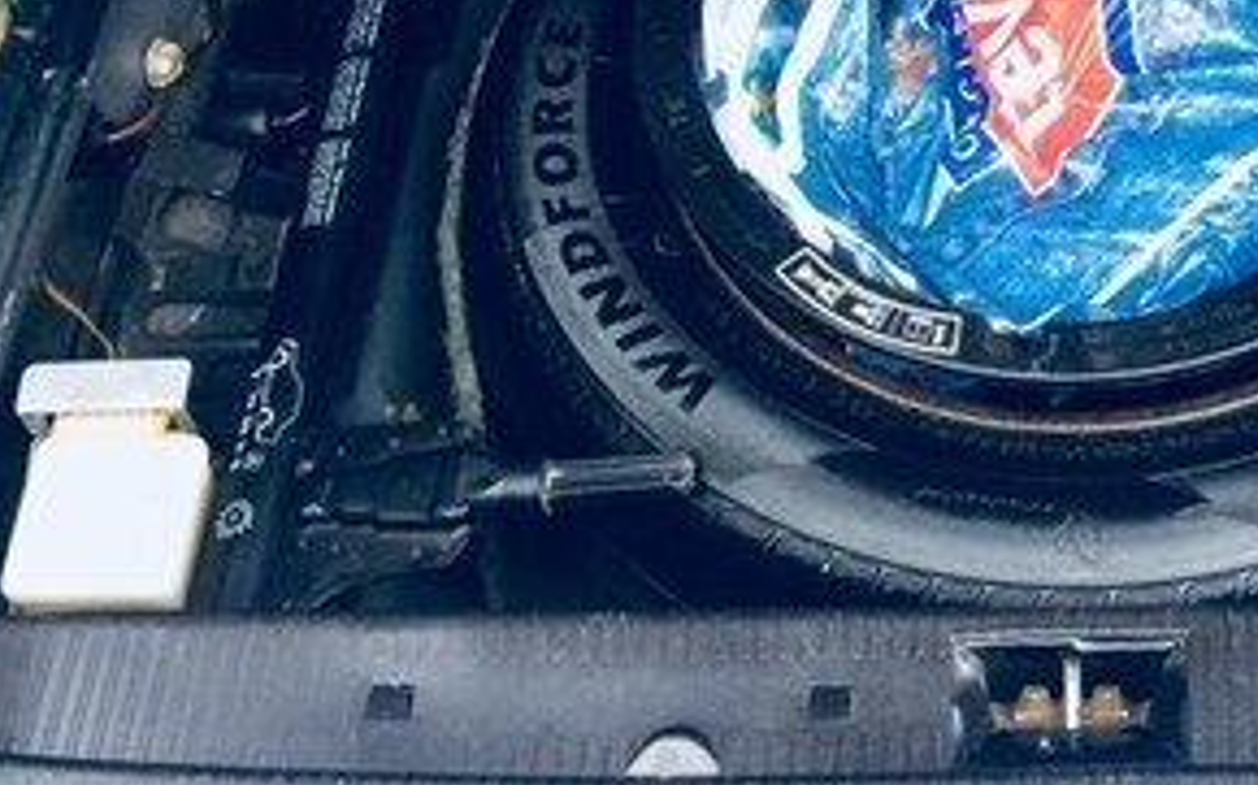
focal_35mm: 70
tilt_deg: -50.7
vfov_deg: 18.0
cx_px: 1106
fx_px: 2399
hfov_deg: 28.4
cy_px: -63
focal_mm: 4.15
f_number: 2.2
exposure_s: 1/33
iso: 64
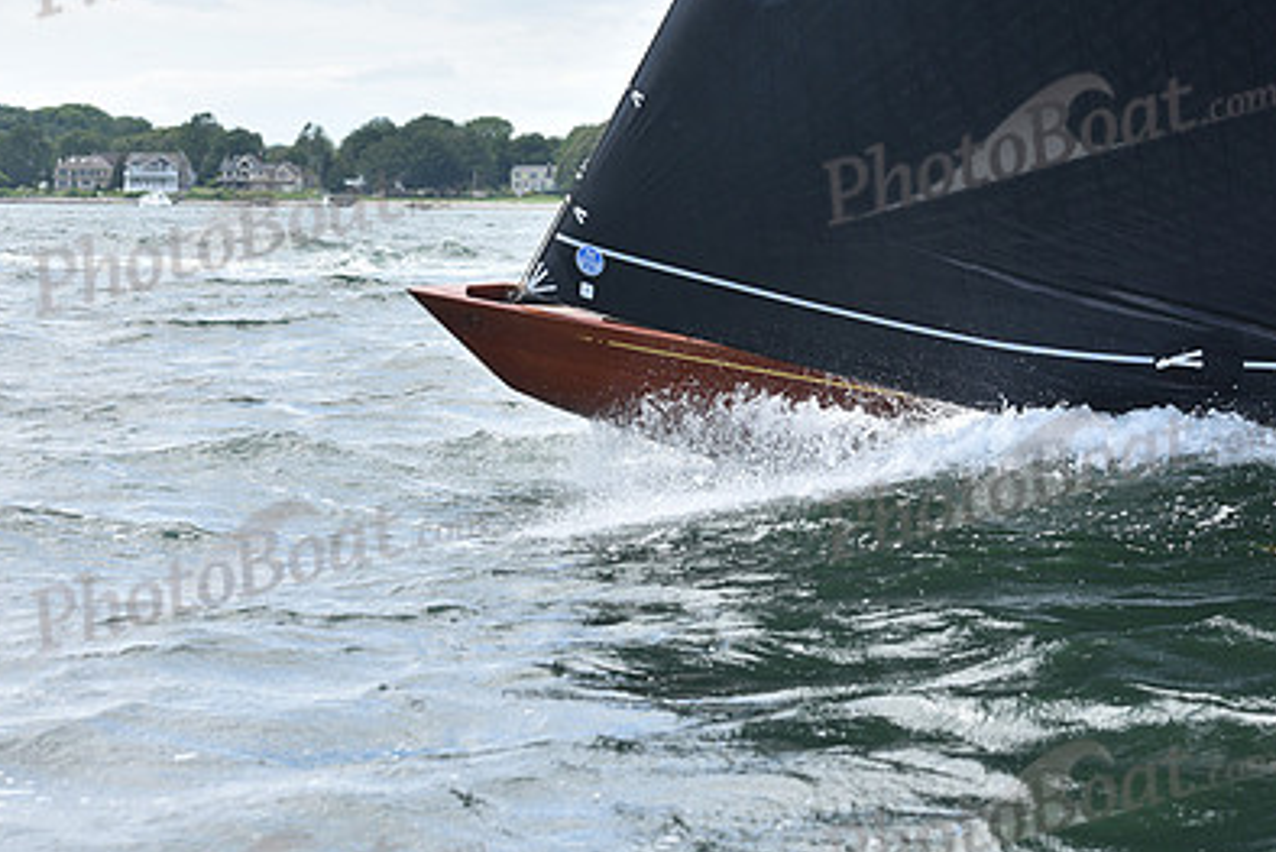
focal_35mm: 103
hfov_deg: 19.8
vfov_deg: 13.3
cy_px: 355
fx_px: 3652
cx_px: 657
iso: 250
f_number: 4.5
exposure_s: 1/1000
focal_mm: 70
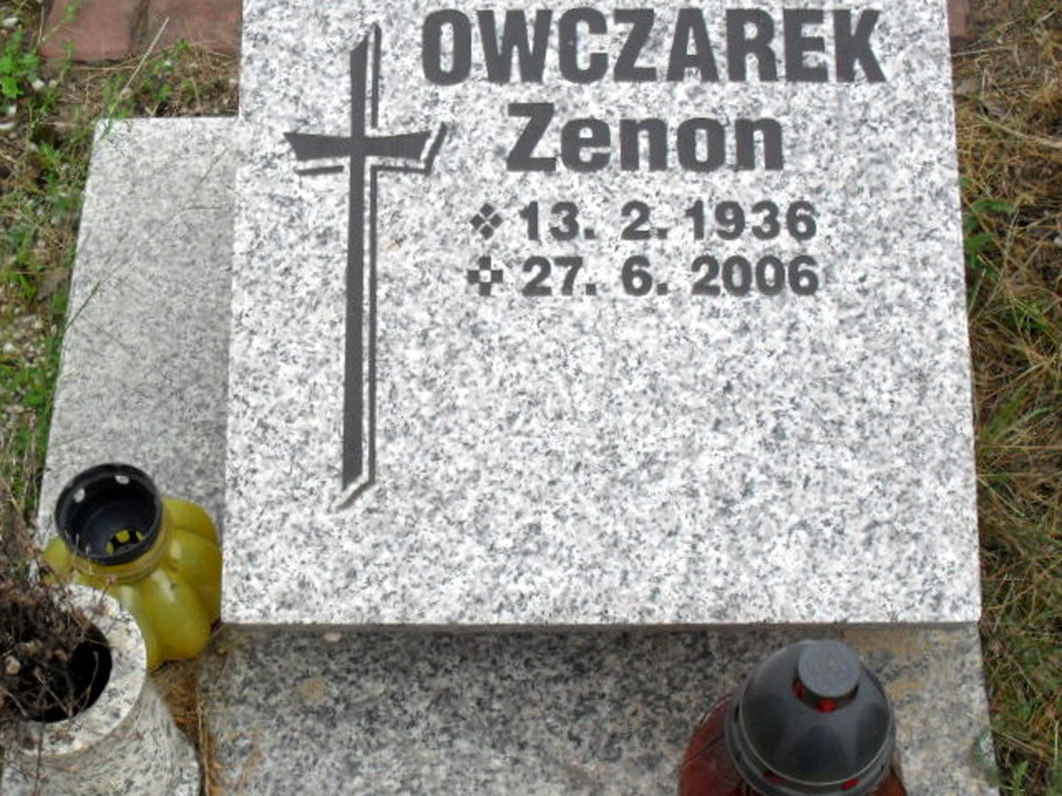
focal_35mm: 56
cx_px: 433
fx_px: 1718
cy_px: 463
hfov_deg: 34.3
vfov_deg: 26.1
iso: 100
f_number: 3.2
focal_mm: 6.3
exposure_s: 1/350
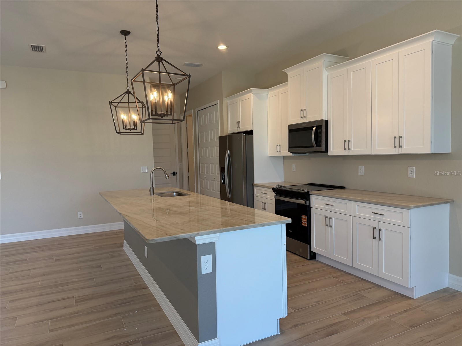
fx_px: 320
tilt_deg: -3.7
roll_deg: +2.2
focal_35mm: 24
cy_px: 173
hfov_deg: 71.6
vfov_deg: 56.8
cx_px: 231
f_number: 1.78
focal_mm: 6.76
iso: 160
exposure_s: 1/195
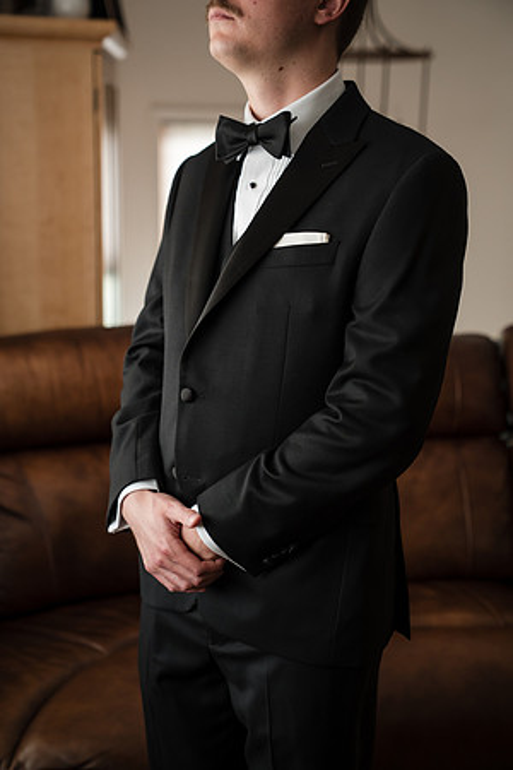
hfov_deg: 23.0
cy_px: 385
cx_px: 256
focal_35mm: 59
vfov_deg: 33.9
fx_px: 1261
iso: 640
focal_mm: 59
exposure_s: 1/200
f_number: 2.8
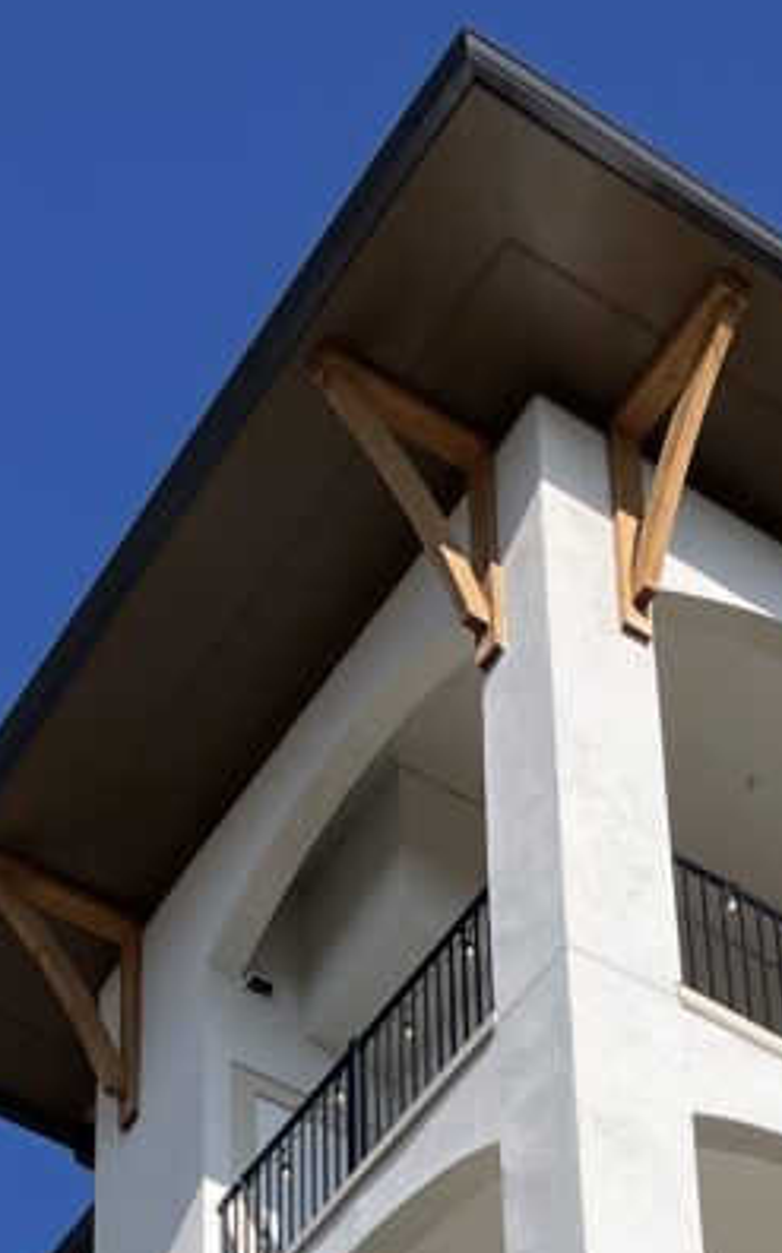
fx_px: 3654
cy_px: 2237
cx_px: 652
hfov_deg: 12.2
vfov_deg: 16.4
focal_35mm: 107
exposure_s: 1/5051
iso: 32
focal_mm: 4.2
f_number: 1.6
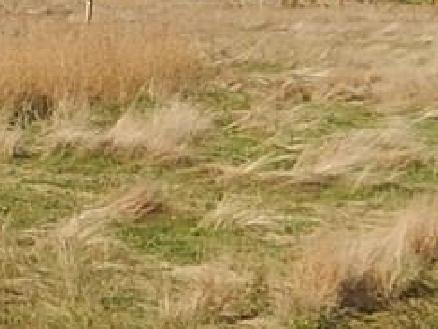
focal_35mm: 151
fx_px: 1911
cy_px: -110
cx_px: -370
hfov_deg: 12.0
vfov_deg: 9.6
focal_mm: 6.5
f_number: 4
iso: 125
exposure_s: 1/1000
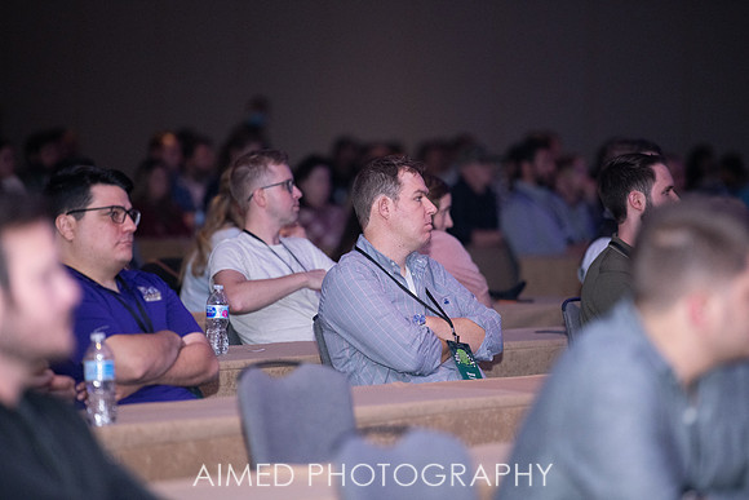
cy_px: 250
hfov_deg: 10.0
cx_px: 374
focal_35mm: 205
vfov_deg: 6.7
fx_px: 4269
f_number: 3.2
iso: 1600
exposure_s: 1/250
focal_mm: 200
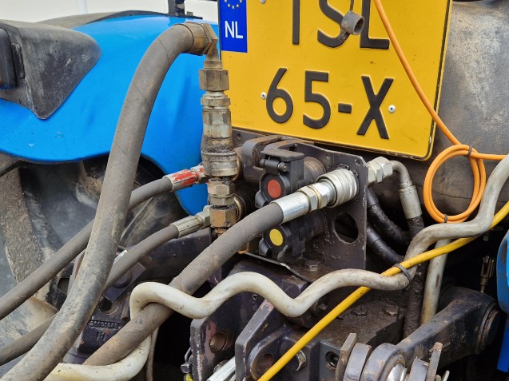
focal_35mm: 37
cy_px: 294
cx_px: 346
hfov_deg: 49.2
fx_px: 544
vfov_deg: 37.5
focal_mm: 5.4
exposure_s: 1/180
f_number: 1.8
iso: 50
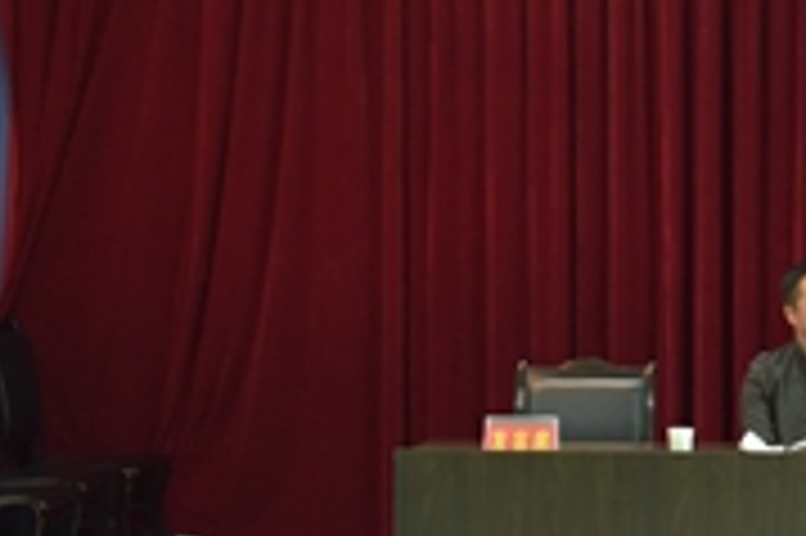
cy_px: 311
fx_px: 3132
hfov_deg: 14.2
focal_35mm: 140
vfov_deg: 9.8
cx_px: 1000
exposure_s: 1/125
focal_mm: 50
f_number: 2.8
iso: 2000
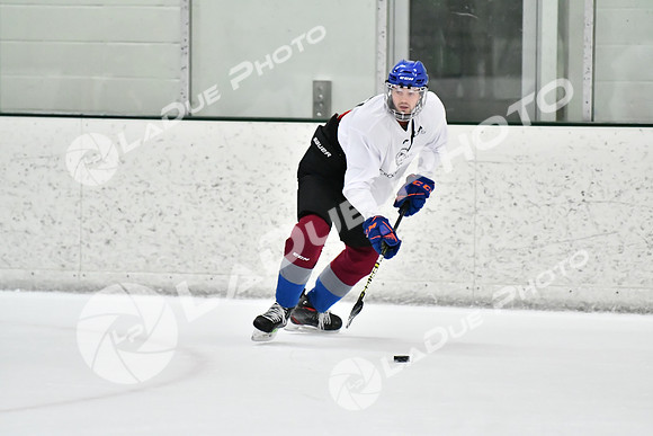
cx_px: 326
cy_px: 218
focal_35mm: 285
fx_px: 5171
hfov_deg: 7.2
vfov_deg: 4.8
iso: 6400
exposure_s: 1/2000
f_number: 2.8
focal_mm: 190
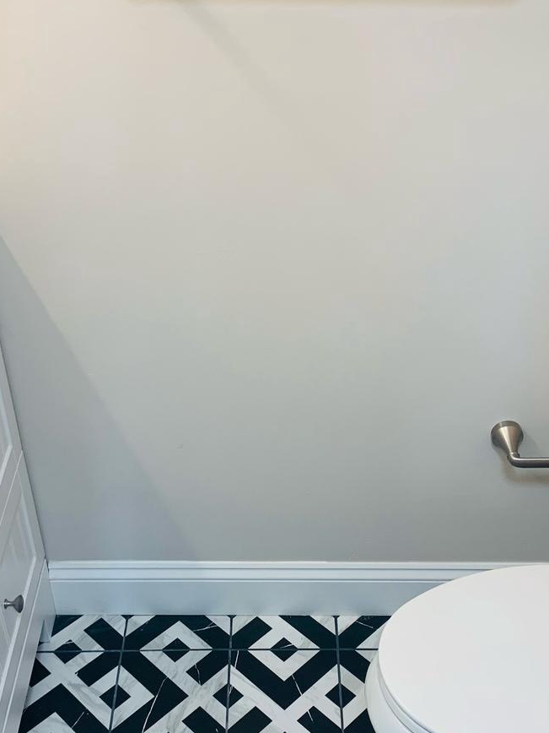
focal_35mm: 46
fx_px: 973
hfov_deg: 31.5
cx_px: 291
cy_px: 456
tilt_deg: -38.7
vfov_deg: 41.0
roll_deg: -1.6
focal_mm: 4.25
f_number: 1.8
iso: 64
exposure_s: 1/60
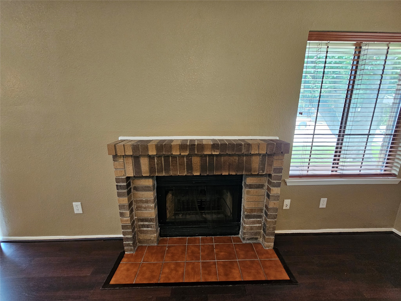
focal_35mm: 13
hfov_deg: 106.2
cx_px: 200
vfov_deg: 89.9
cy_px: 150
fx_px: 151
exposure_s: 1/60
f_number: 2.2
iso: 320
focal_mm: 2.2
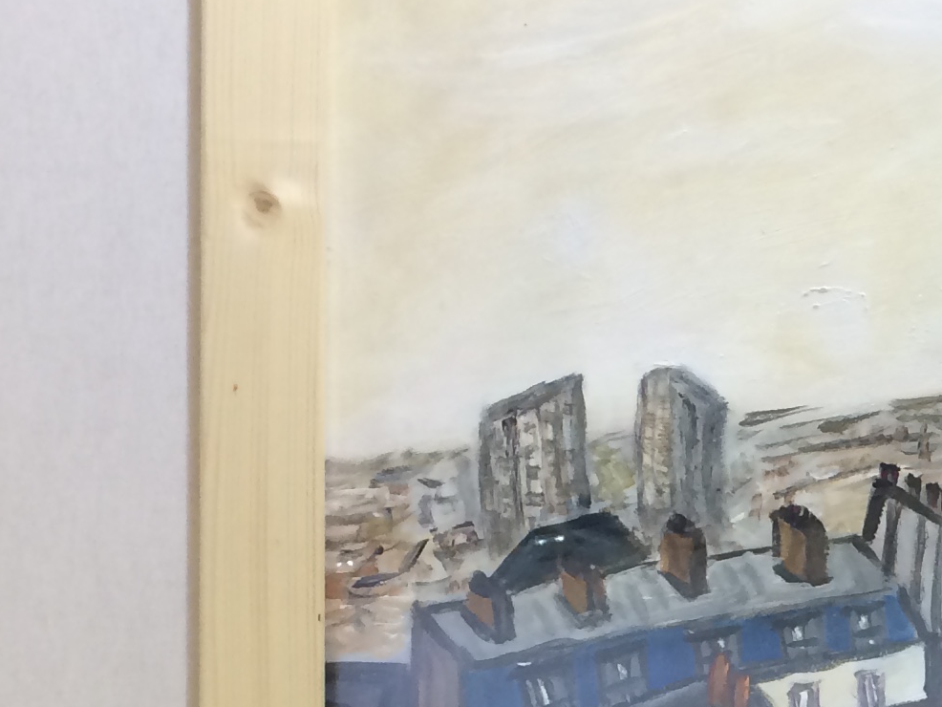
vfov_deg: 14.8
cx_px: 1058
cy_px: 905
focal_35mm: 96
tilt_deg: +1.2
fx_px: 2613
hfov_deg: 19.5
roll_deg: +0.2
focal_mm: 4.15
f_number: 2.2
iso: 50
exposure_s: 1/33
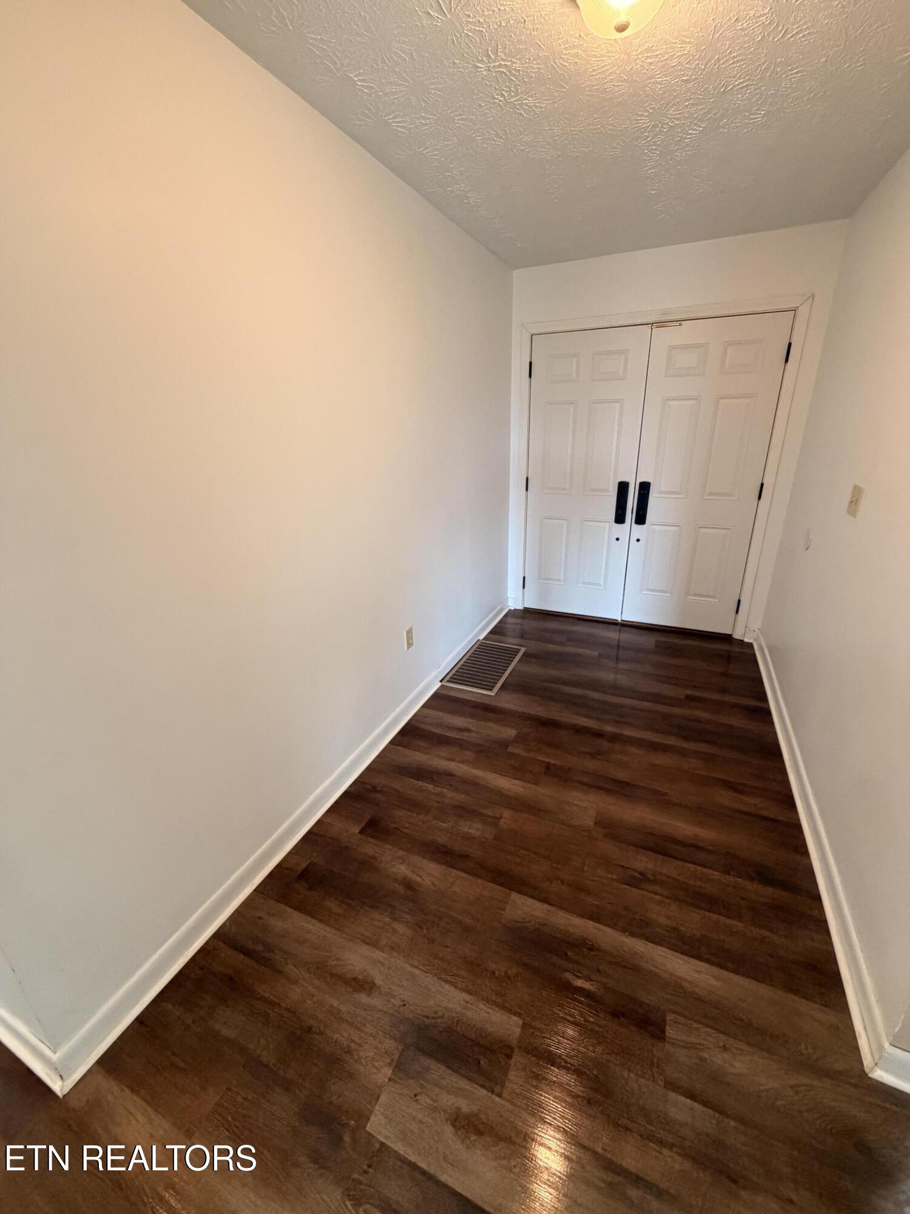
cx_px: 455
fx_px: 491
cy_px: 607
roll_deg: +0.9
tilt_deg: -21.7
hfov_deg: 85.7
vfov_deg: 102.1
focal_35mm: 14
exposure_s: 1/60
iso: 320
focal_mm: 2.22
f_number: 2.2
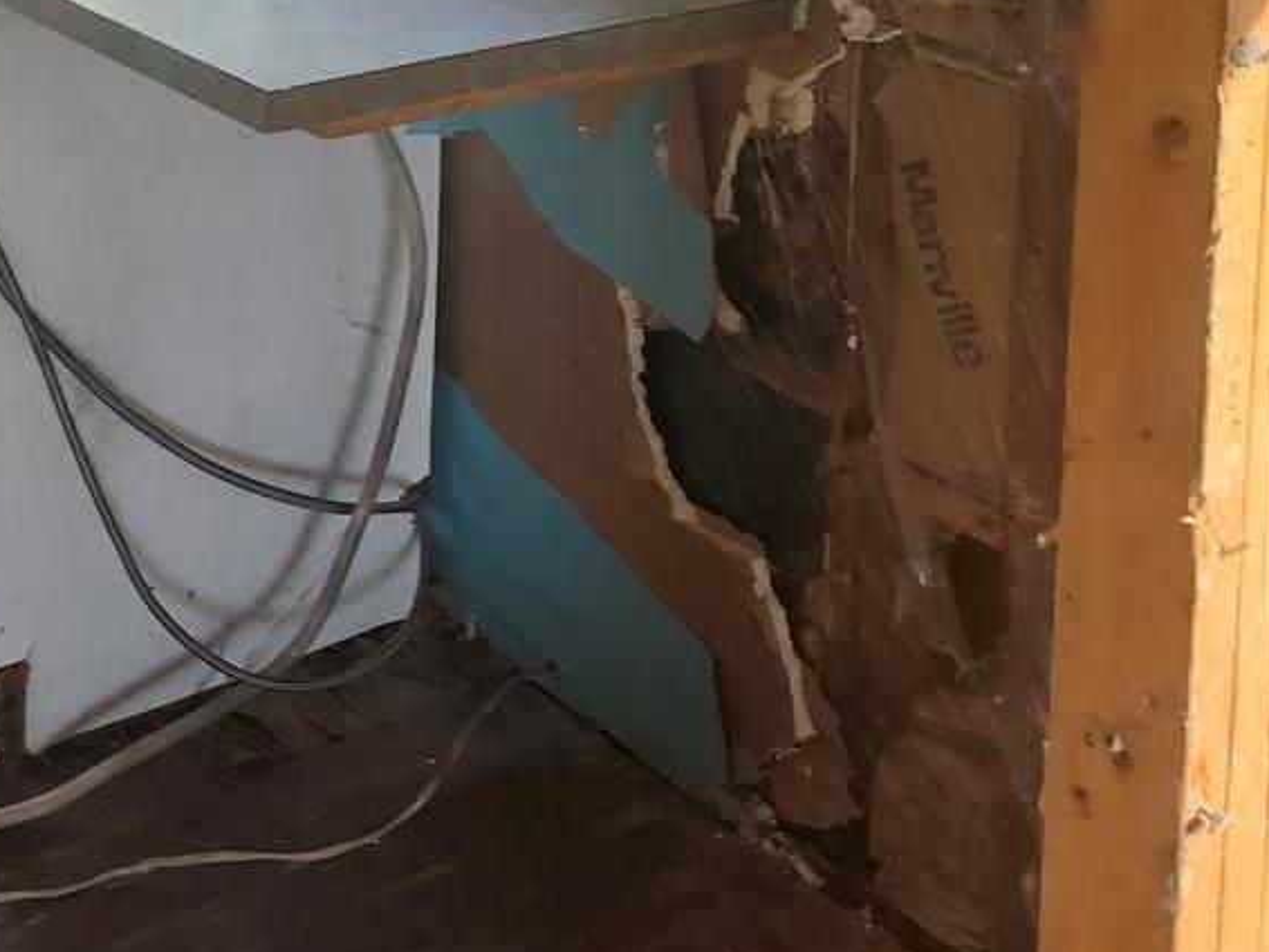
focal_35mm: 65
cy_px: -327
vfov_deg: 20.4
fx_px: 2384
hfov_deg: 29.7
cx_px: 471
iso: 125
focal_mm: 5.54
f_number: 1.8
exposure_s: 1/180
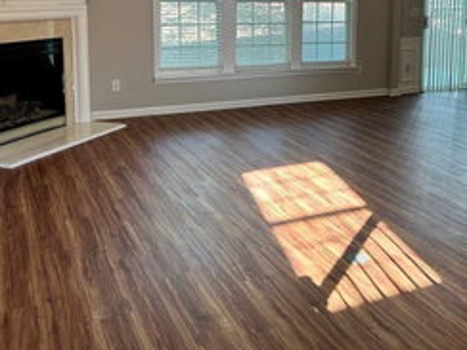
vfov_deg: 33.4
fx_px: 567
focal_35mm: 42
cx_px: 286
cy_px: 71
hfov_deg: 44.5
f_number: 1.78
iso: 80
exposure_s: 1/120
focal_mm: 6.86
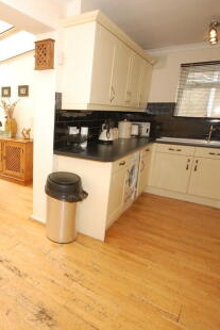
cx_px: 31
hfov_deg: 50.3
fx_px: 211
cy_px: 167
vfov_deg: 76.1
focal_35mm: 23
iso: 400
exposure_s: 1/125
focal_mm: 10
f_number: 5.6
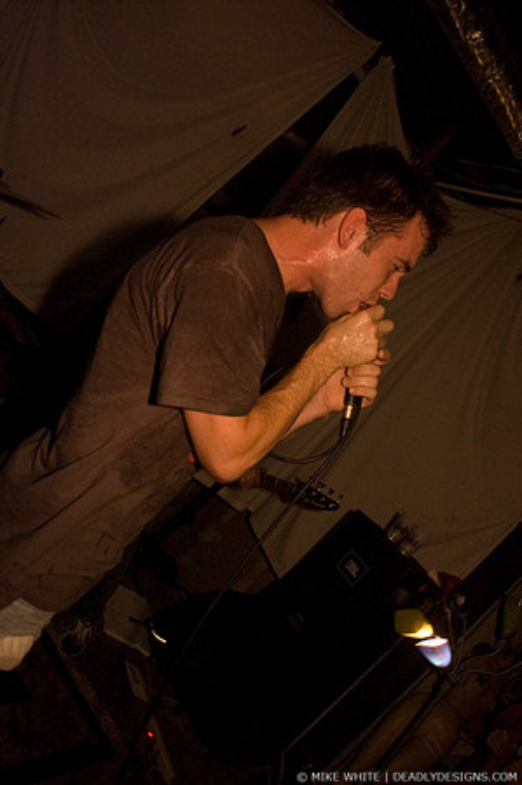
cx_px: 261
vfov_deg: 62.0
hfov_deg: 43.5
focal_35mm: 30
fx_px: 654
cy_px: 392
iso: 1600
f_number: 2.8
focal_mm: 20
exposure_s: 1/30
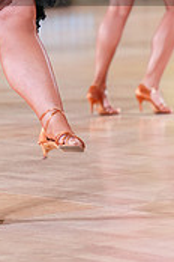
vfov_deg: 4.3
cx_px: 58
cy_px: -44
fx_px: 3487
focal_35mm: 481
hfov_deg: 2.9
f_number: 2.8
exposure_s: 1/320
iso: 2000
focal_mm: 144
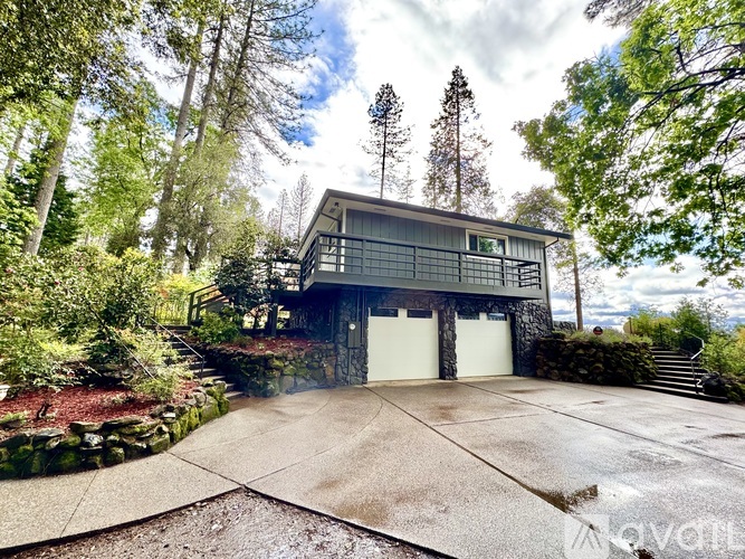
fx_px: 301
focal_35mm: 14
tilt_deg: +9.7
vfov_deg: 85.7
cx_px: 372
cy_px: 280
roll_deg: -1.3
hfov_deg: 102.1
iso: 40
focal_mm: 2.22
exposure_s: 1/322
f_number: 2.2
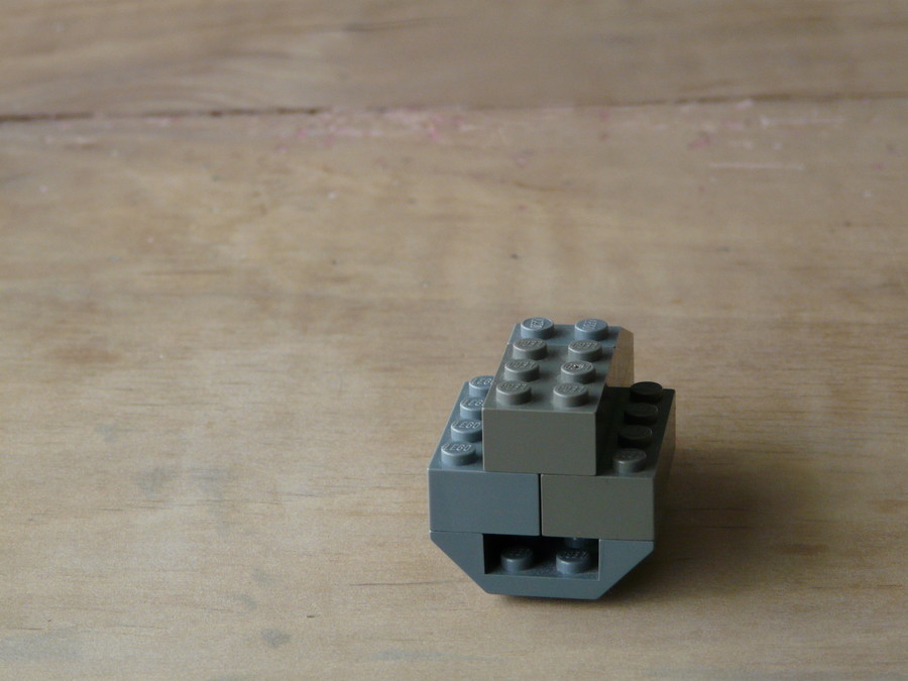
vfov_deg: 14.0
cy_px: 340
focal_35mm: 106
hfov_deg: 18.5
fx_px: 2780
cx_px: 454
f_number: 3.6
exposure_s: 1/10
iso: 200
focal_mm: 17.5
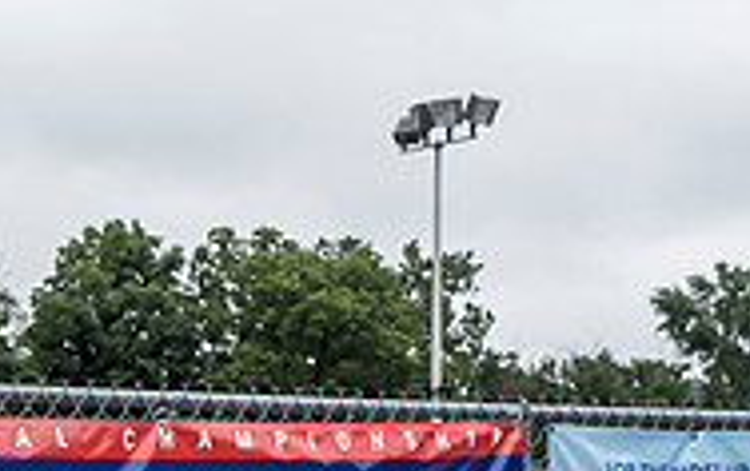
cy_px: 605
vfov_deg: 11.5
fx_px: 2272
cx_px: -64
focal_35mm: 111
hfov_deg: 18.1
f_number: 7.1
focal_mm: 17
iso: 160
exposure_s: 1/125
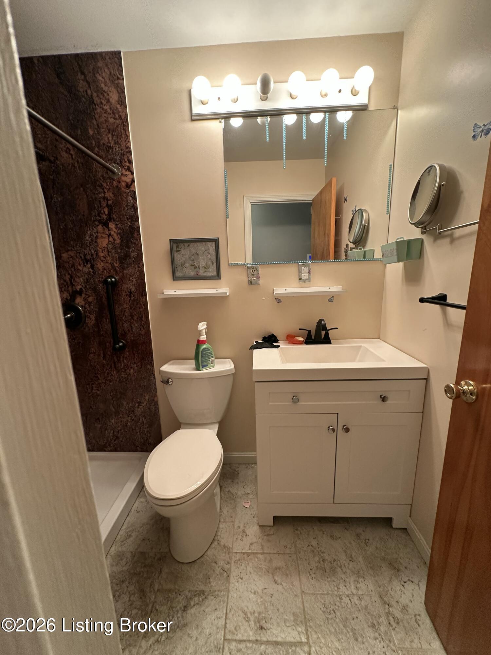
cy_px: 328
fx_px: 265
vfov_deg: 102.1
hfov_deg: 85.7
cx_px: 246
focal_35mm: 14
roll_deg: +1.8
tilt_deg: -11.2
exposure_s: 1/60
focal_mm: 2.22
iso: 250
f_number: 2.2
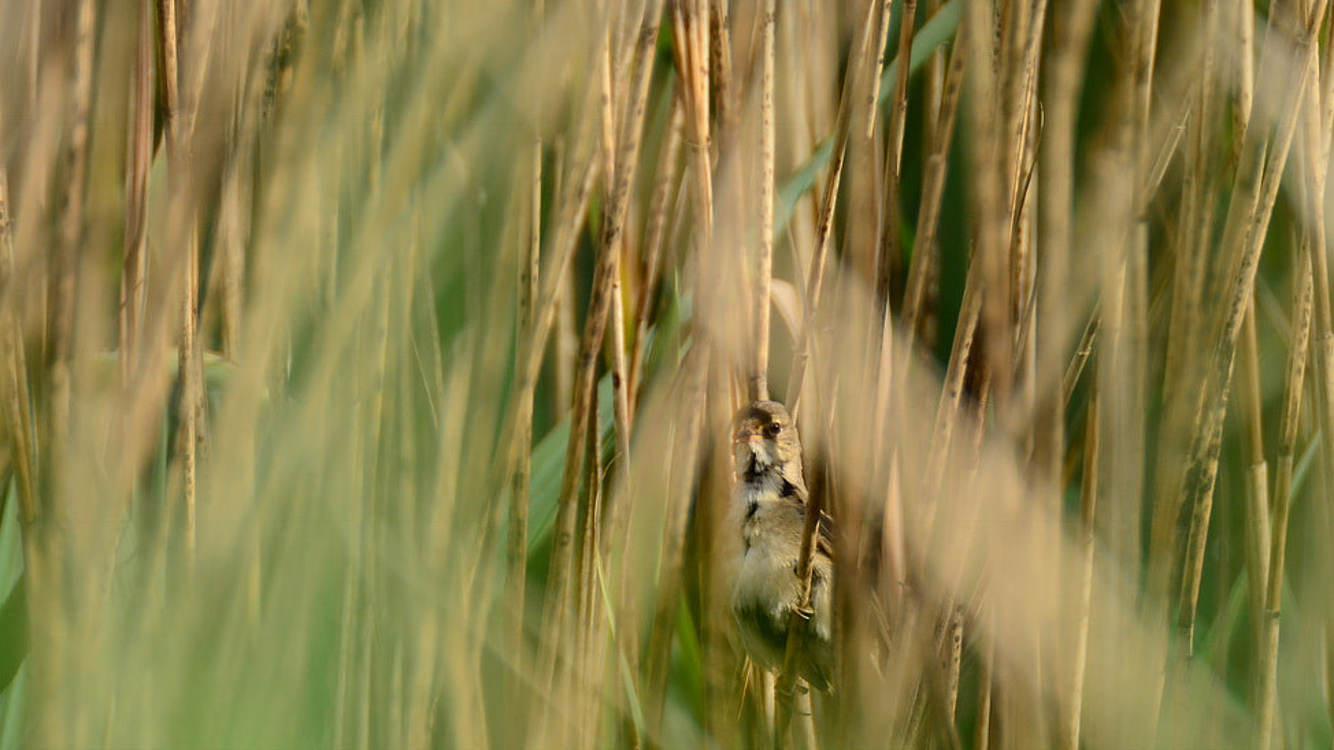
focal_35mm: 773
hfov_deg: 2.8
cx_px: 778
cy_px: 509
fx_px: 27344
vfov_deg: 1.6
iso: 180
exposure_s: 1/640
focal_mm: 300
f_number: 5.6
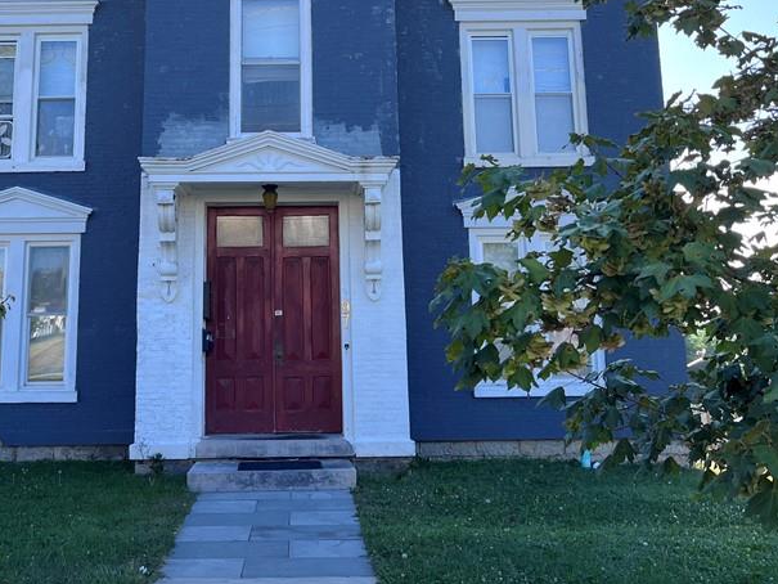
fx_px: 989
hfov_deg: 42.7
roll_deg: +1.1
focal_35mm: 44
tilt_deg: +12.6
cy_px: 134
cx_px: 298
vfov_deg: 32.2
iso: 50
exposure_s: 1/1140
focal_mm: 5.1
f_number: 1.6
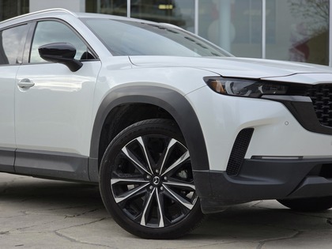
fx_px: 662
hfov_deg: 28.2
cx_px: 166
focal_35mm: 69
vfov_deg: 21.3
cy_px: 124
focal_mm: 7
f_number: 2.4
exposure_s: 1/310
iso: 25
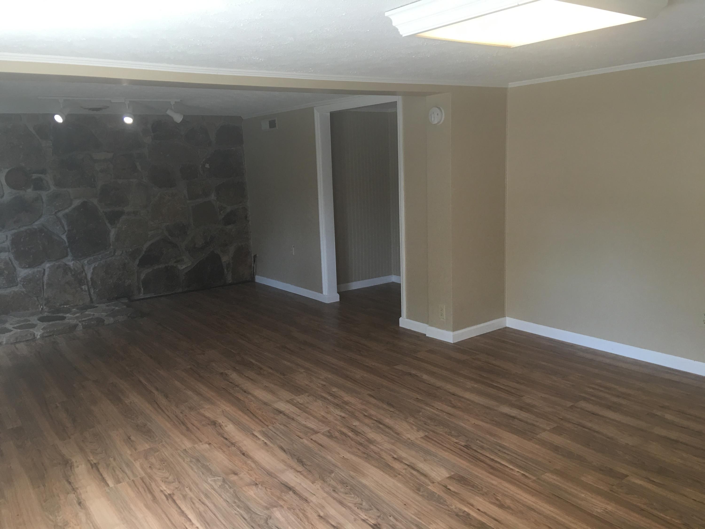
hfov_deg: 61.7
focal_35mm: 29
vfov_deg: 48.2
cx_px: 352
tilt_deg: -8.7
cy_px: 264
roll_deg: +2.1
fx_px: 591
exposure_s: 1/15
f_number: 2.2
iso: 25
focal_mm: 4.15
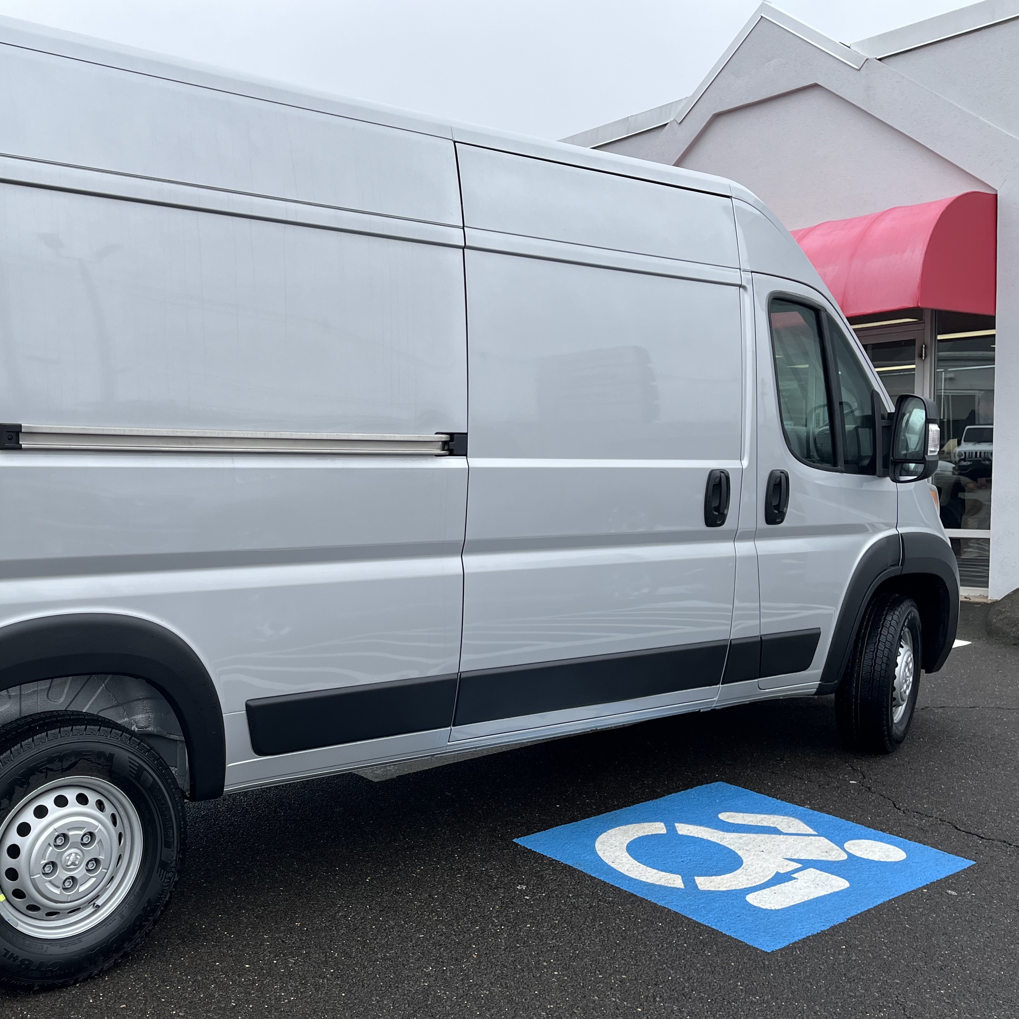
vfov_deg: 48.4
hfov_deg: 47.0
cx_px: 276
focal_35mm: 34
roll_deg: +0.8
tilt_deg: -2.5
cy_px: 560
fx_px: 1132
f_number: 1.6
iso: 50
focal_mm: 5.1
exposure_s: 1/928
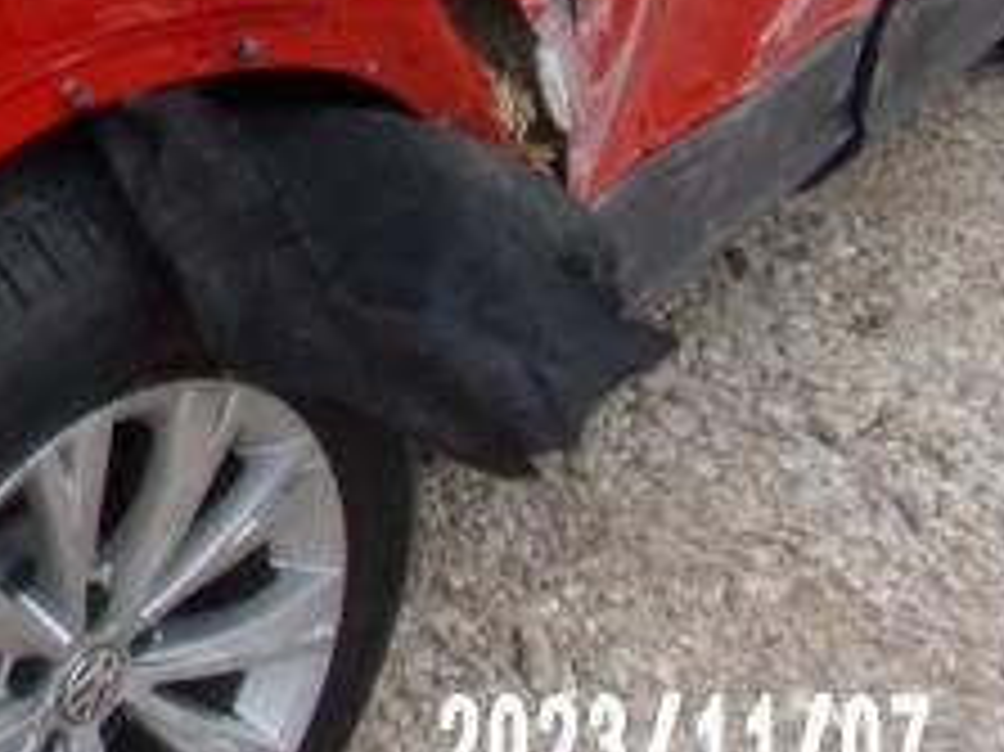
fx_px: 2493
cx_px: -338
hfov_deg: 20.6
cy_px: -306
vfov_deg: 16.0
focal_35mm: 86
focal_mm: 4.3
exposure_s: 1/105
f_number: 3.3
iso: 80
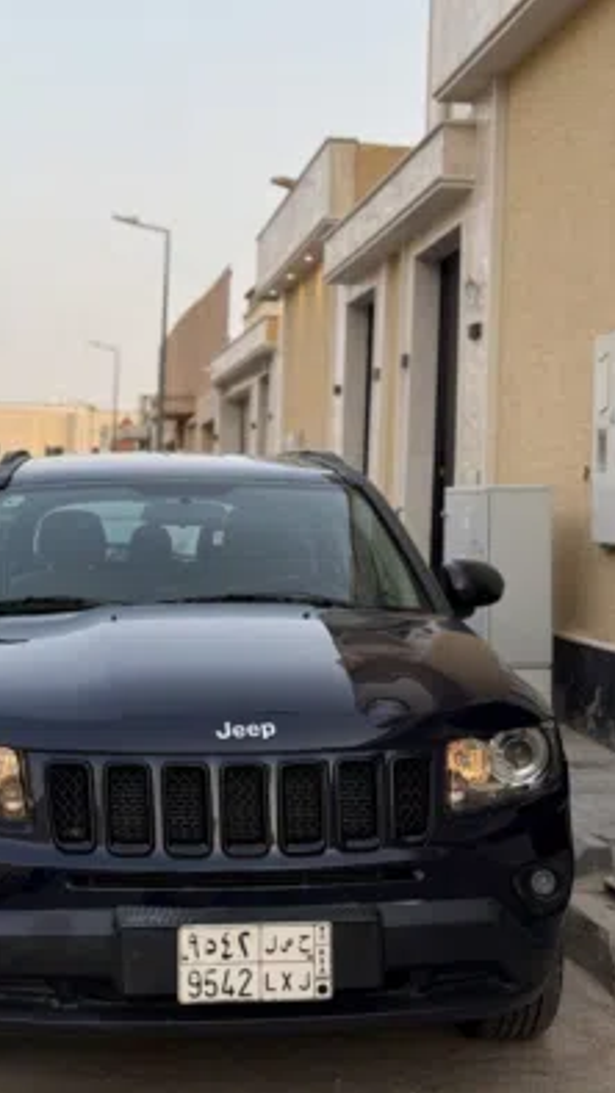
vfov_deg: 39.2
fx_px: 1537
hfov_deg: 22.5
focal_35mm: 53
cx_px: 205
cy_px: 551
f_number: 1.78
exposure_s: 1/496
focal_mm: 6.76
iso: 64
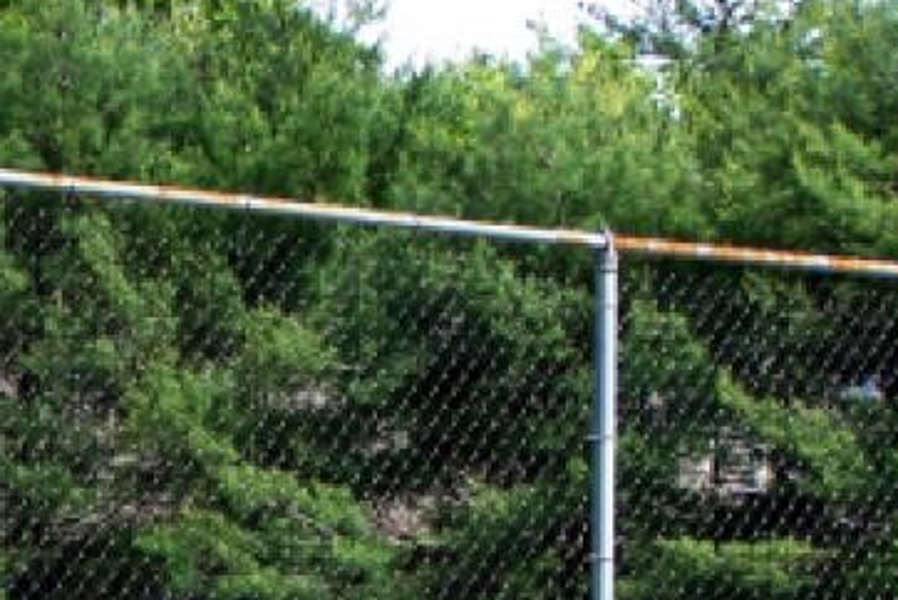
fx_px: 4918
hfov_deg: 10.2
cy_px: 807
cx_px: -258
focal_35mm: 197
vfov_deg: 6.9
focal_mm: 11.1
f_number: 3.2
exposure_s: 1/320
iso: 64
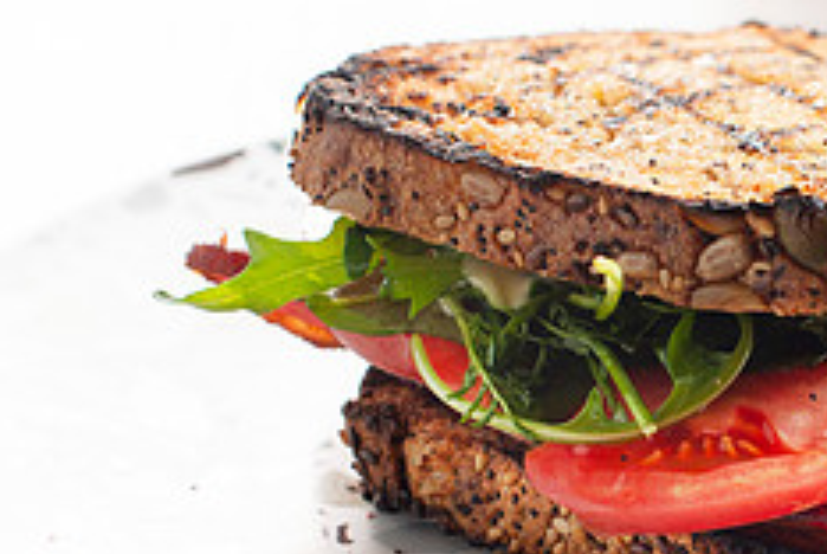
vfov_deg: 8.8
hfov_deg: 13.0
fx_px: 3588
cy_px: 408
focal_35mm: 156
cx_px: 788
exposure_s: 1/250
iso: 200
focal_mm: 50
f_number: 5.6
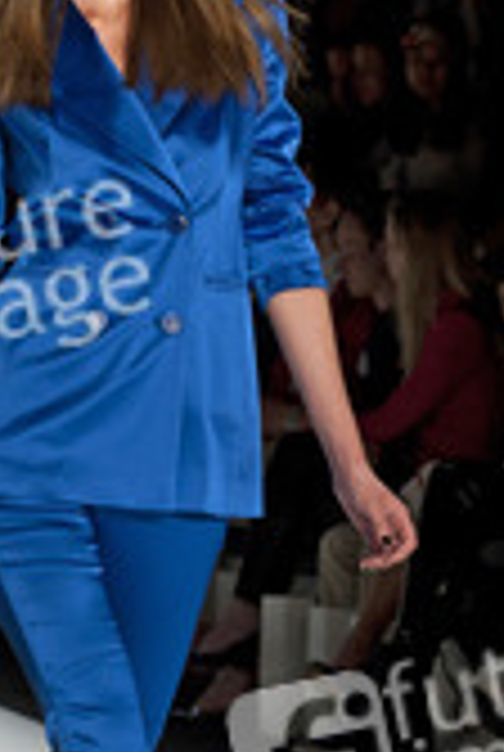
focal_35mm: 239
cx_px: 52
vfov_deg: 8.6
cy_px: 513
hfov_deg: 5.8
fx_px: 4998
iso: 1600
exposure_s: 1/250
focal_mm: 100
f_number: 7.1
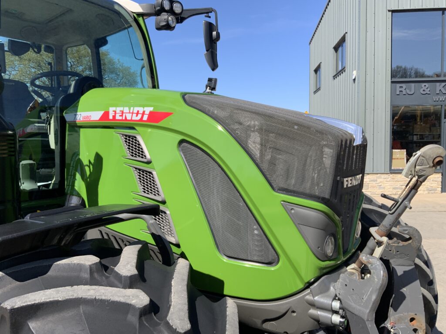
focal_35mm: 29
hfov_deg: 61.7
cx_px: 223
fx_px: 374
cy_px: 167
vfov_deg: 48.2
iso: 16
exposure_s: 1/1311
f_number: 1.8
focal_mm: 3
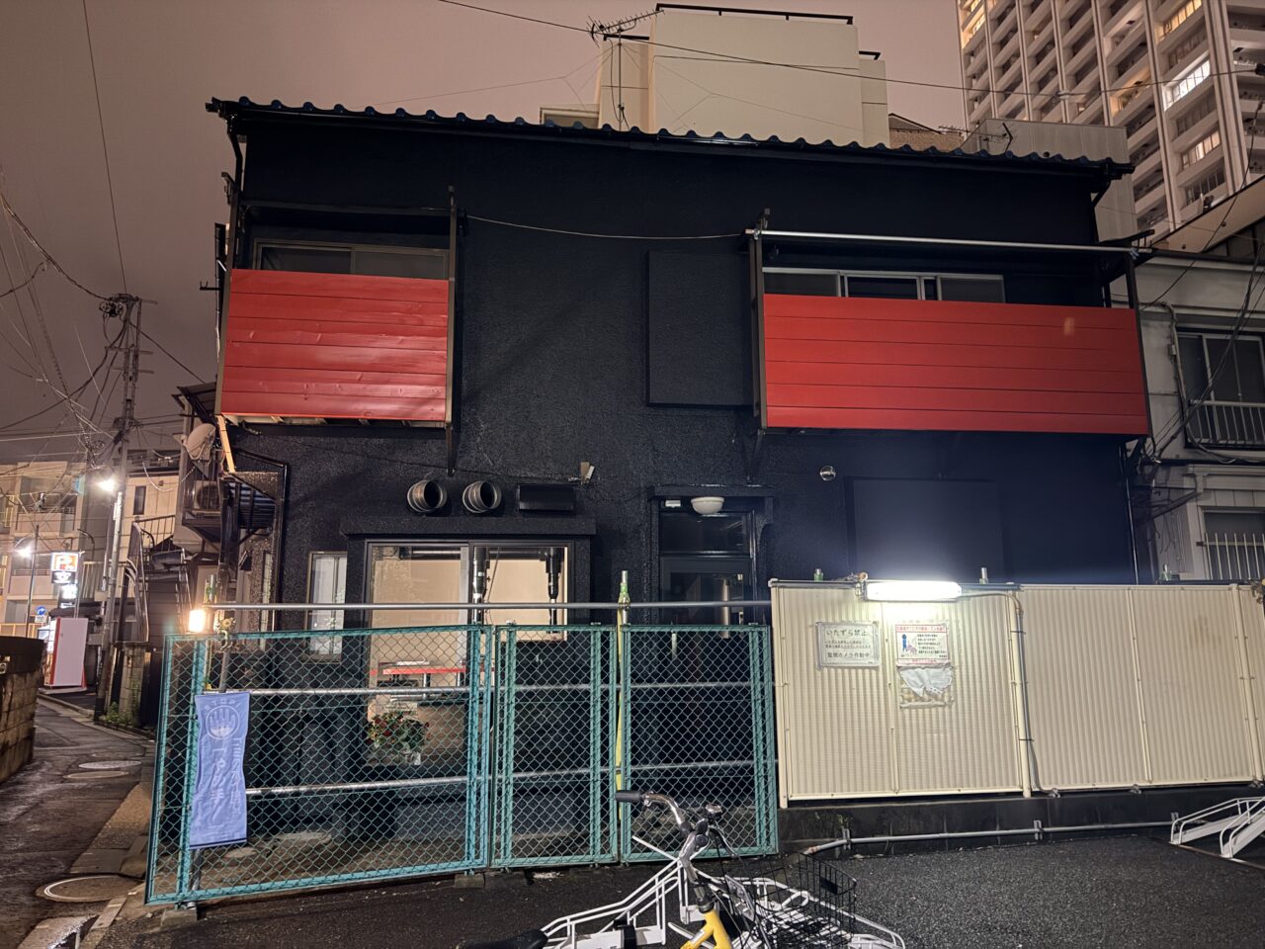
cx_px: 632
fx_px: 877
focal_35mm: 24
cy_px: 474
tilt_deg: +11.1
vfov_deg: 56.8
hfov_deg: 71.6
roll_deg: +0.3
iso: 1000
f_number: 1.78
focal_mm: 6.76
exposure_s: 1/13
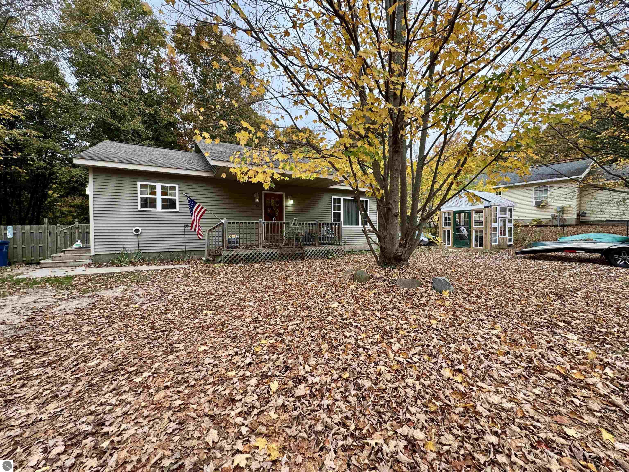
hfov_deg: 102.1
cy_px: 236
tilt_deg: -2.4
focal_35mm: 14
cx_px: 314
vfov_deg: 85.7
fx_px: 254
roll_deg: +0.6
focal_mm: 2.22
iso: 100
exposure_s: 1/99
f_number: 2.2
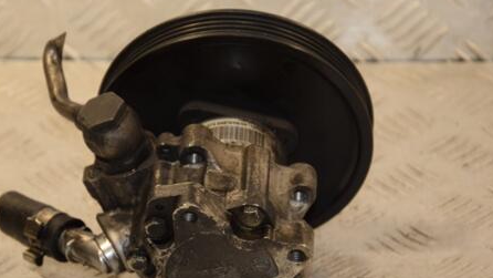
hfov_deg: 12.0
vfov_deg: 6.8
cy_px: 213
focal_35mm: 180
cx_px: 185
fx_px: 2349
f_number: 5.6
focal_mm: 85
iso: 800
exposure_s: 1/125
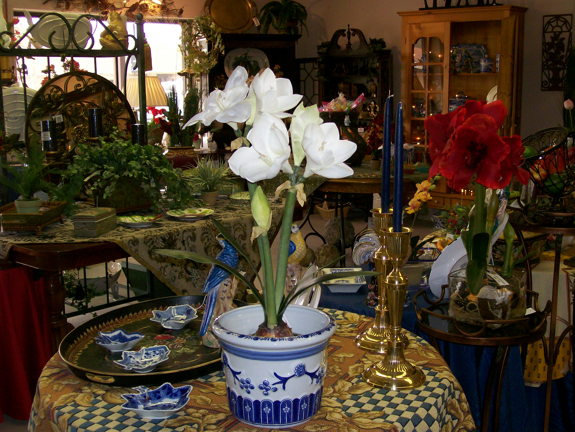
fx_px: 747
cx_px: 288
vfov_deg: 32.2
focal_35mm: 45
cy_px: 216
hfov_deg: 42.1
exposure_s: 1/73.1
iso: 140
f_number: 3
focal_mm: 7.6
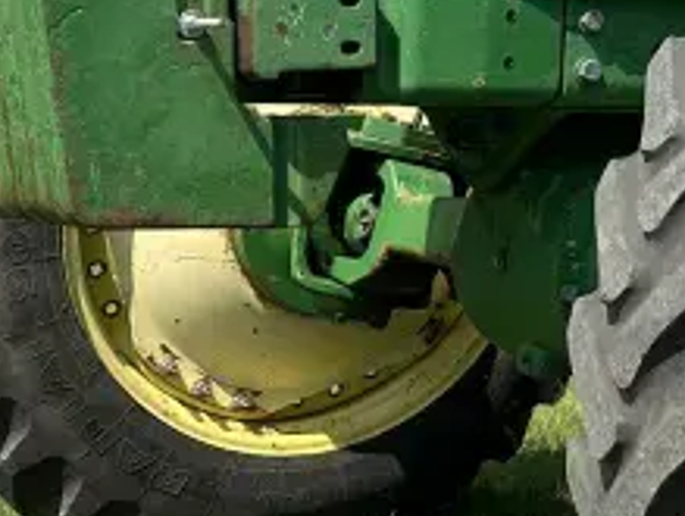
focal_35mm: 105
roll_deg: -2.1
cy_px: -50
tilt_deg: +3.1
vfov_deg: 13.8
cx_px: 1176
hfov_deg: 16.2
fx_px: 2081
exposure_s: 1/3356
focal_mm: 6.86
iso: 80
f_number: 1.78
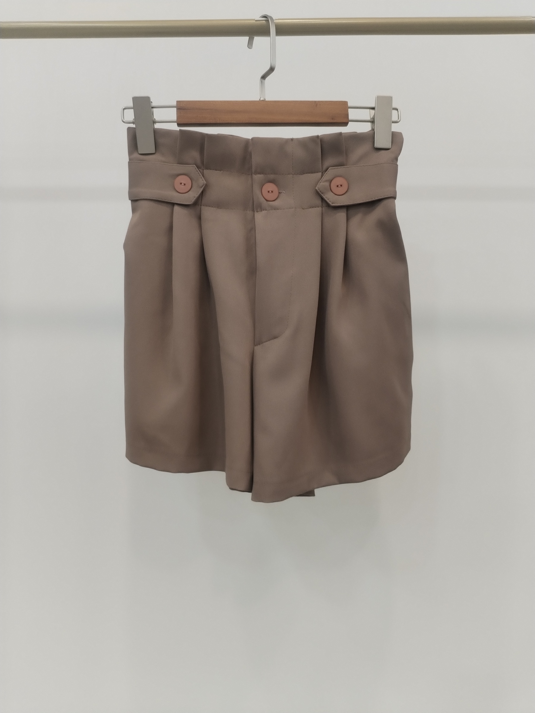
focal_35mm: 29
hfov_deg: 48.2
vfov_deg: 61.7
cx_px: 268
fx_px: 598
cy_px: 356
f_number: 1.8
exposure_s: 1/60
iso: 253
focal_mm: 4.75
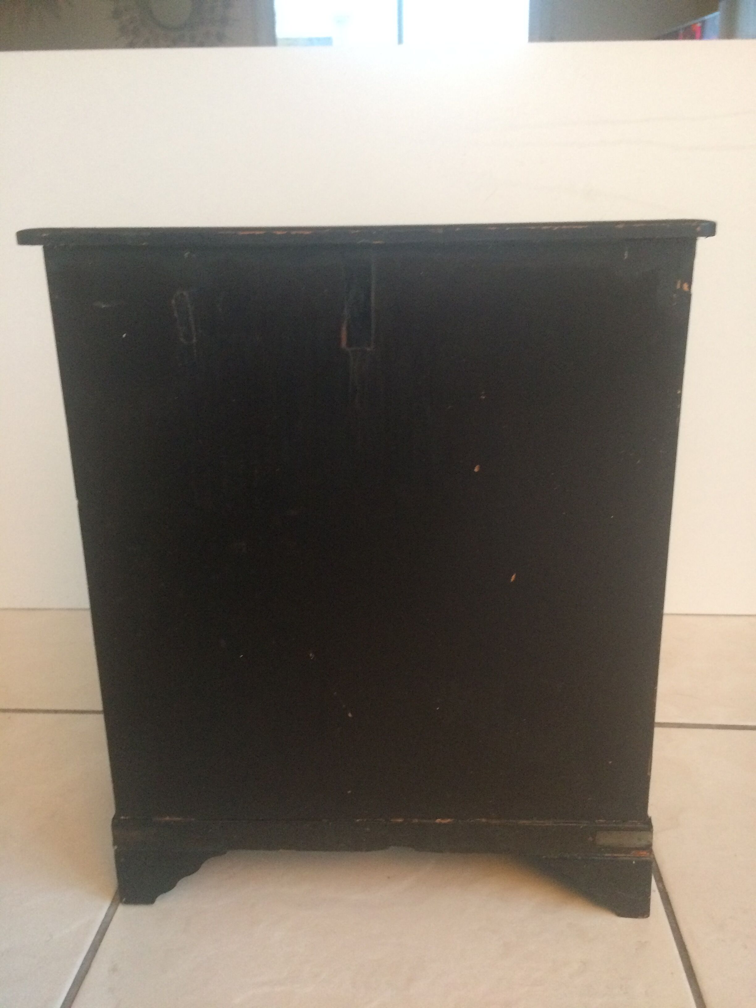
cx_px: 378
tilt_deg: -19.7
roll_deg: +1.1
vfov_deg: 61.7
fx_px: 844
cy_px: 504
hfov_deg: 48.2
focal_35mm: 29
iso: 250
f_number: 2.2
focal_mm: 4.15
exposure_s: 1/20
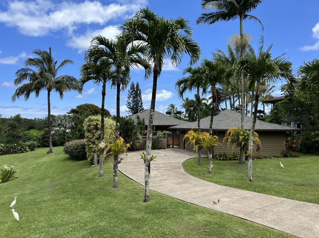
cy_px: 119
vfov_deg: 52.9
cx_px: 160
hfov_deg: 67.4
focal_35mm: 26
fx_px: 239
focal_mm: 5.7
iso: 50
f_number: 1.5
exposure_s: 1/3257
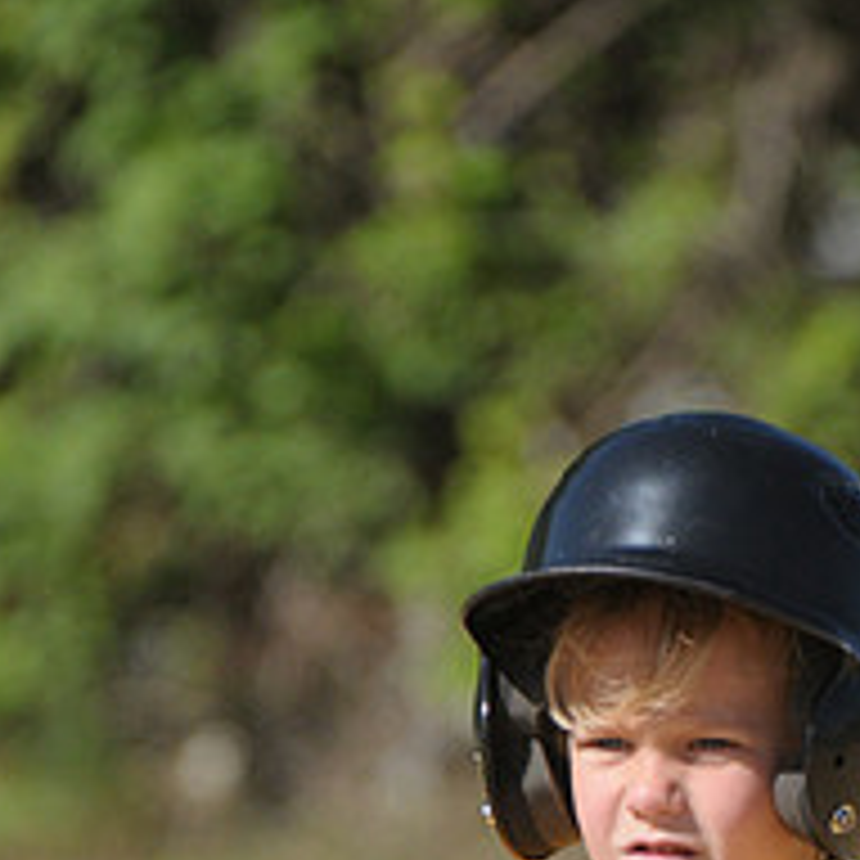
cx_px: 696
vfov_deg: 1.6
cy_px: 1144
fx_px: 31593
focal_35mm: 1124
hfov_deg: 1.6
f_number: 4
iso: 640
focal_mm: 290
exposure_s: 1/5000
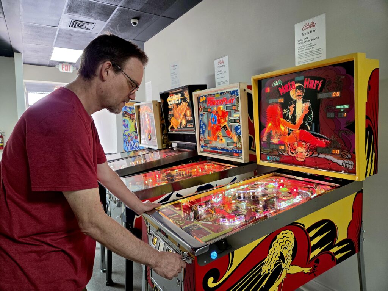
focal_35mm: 23
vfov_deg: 58.9
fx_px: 258
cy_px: 146
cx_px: 194
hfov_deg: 73.9
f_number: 1.8
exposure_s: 1/120
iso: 160
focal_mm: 5.4
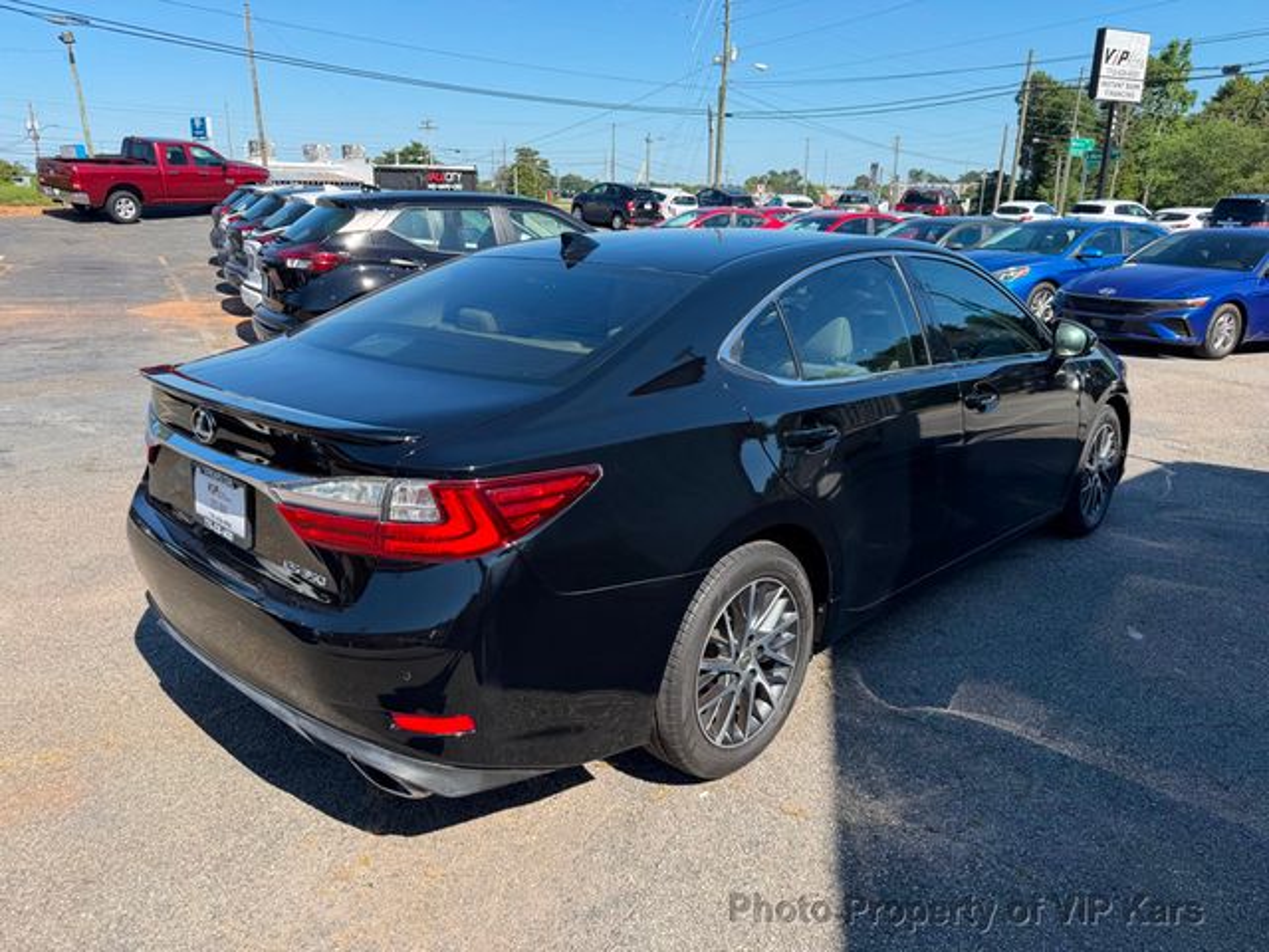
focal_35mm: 24
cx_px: 634
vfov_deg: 56.8
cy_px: 476
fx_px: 880
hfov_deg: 71.6
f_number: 1.78
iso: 80
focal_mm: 6.76
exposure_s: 1/1949
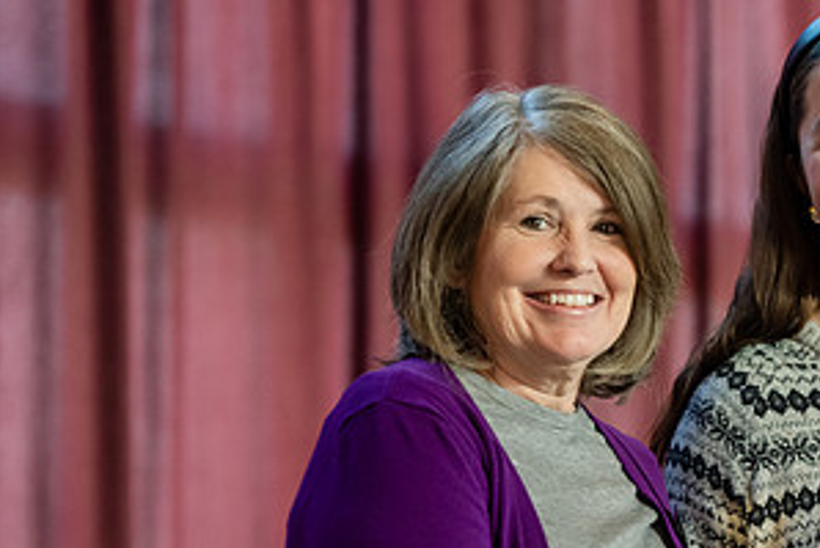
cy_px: 445
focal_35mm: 253
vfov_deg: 5.4
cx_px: 762
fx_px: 5765
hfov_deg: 8.1
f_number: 3.5
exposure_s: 1/200
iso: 1250
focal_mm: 130
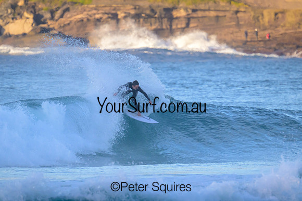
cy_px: 100
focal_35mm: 800
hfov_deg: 2.6
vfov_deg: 1.7
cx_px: 151
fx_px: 6712
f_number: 11
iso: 2000
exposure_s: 1/1250
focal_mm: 800
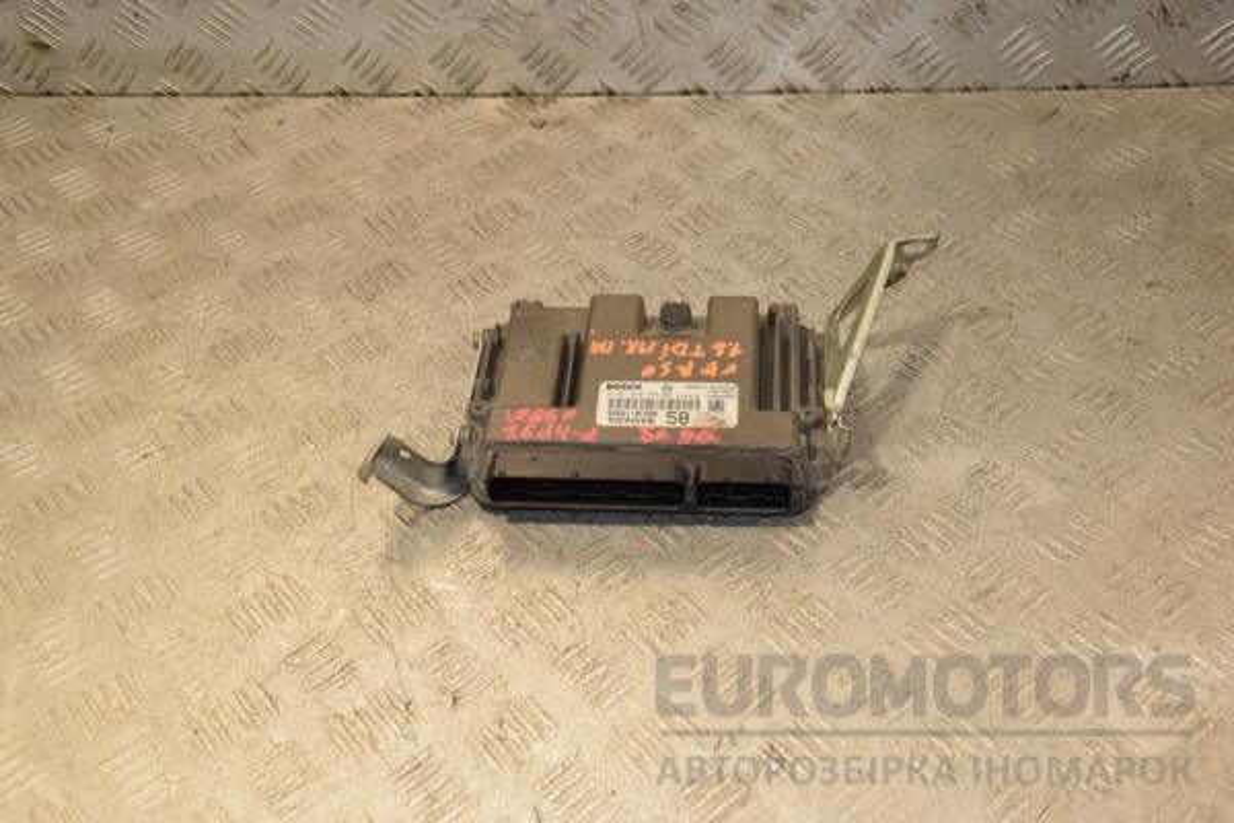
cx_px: 617
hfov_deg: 43.6
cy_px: 412
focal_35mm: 45
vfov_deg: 29.9
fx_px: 1542
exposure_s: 1/200
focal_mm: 30
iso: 800
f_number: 6.3
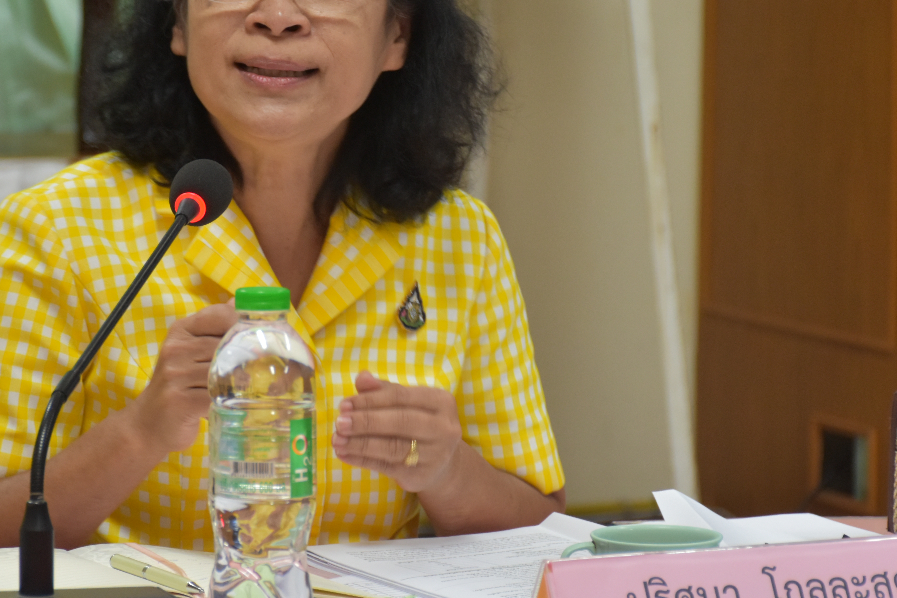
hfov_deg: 11.4
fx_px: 4480
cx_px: 306
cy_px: 246
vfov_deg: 7.6
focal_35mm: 180
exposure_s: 1/60
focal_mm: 75
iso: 1000
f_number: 5
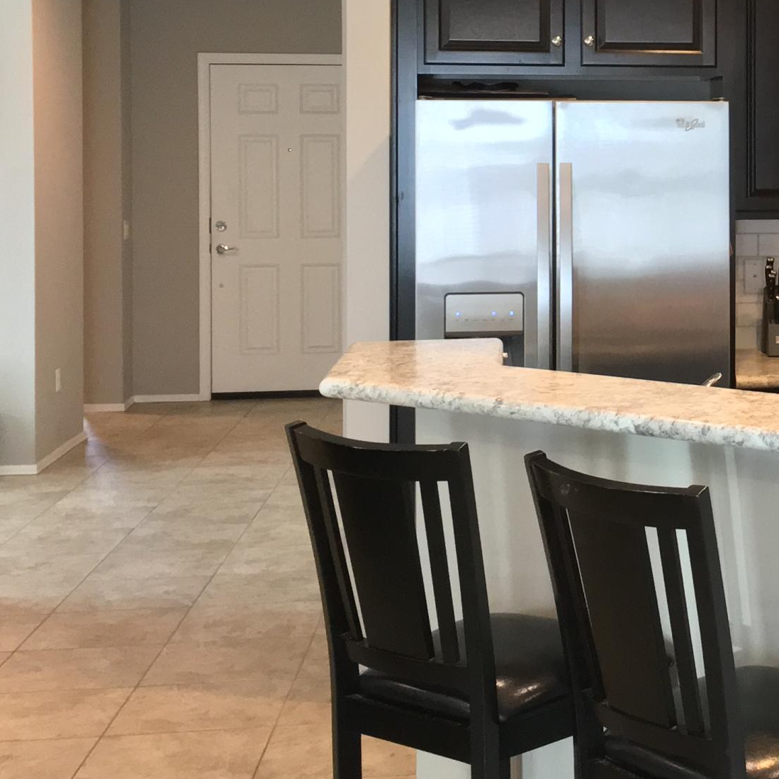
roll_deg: +0.3
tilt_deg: -0.5
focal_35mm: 70
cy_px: 167
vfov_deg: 24.3
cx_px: 858
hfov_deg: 23.2
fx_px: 1782
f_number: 2.2
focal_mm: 4.15
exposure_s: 1/30
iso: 160
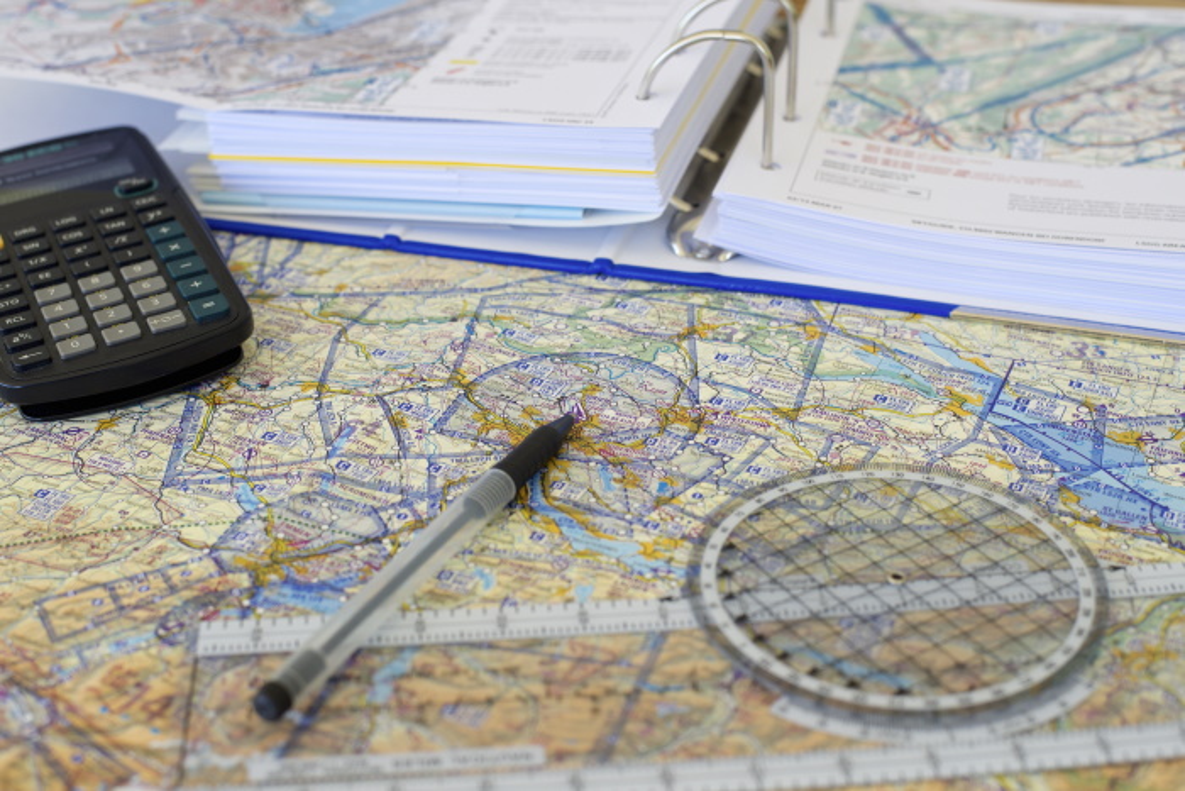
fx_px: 1646
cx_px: 592
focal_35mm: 50
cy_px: 396
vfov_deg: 27.0
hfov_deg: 39.6
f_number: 6.3
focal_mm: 50
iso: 200
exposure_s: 1/50
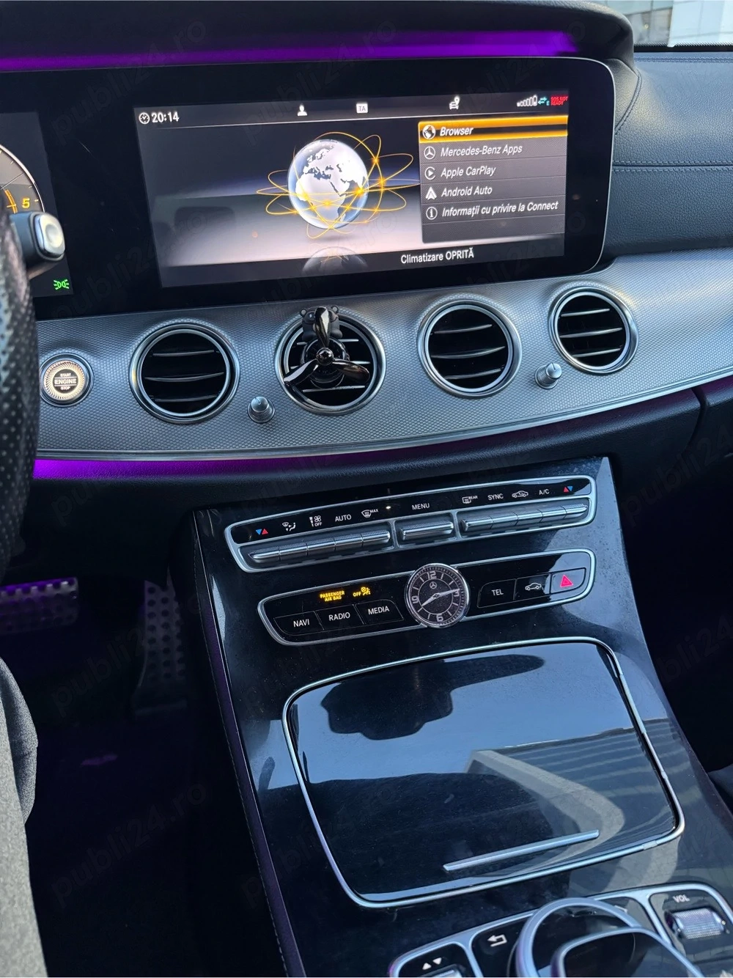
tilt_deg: -28.6
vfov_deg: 71.6
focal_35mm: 24
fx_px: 678
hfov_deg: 56.8
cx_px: 366
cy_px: 489
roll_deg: +2.7
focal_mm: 6.76
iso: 800
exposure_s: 1/42
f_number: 1.78
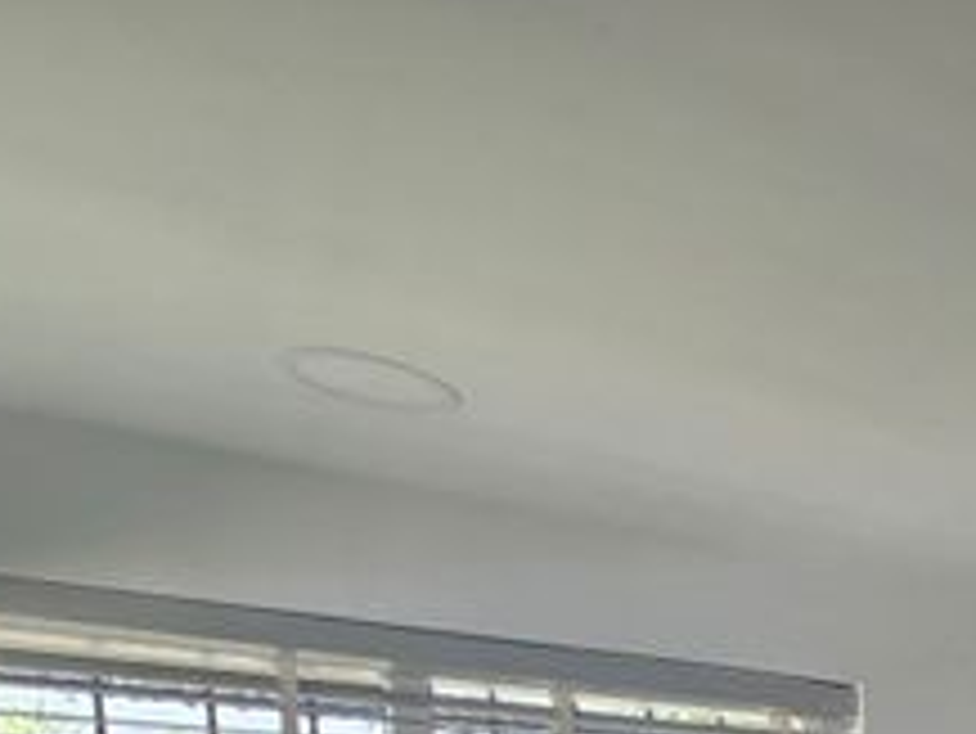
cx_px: 1365
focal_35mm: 40
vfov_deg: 27.5
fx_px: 1128
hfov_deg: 31.4
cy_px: 1040
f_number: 2.2
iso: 80
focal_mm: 2.2
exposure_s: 1/120
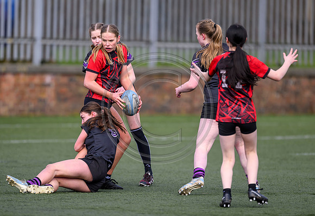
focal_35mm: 498
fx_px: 4395
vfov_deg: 2.8
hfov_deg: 4.1
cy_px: 99
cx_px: 121
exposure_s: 1/3200
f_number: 3.2
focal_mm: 400
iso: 500
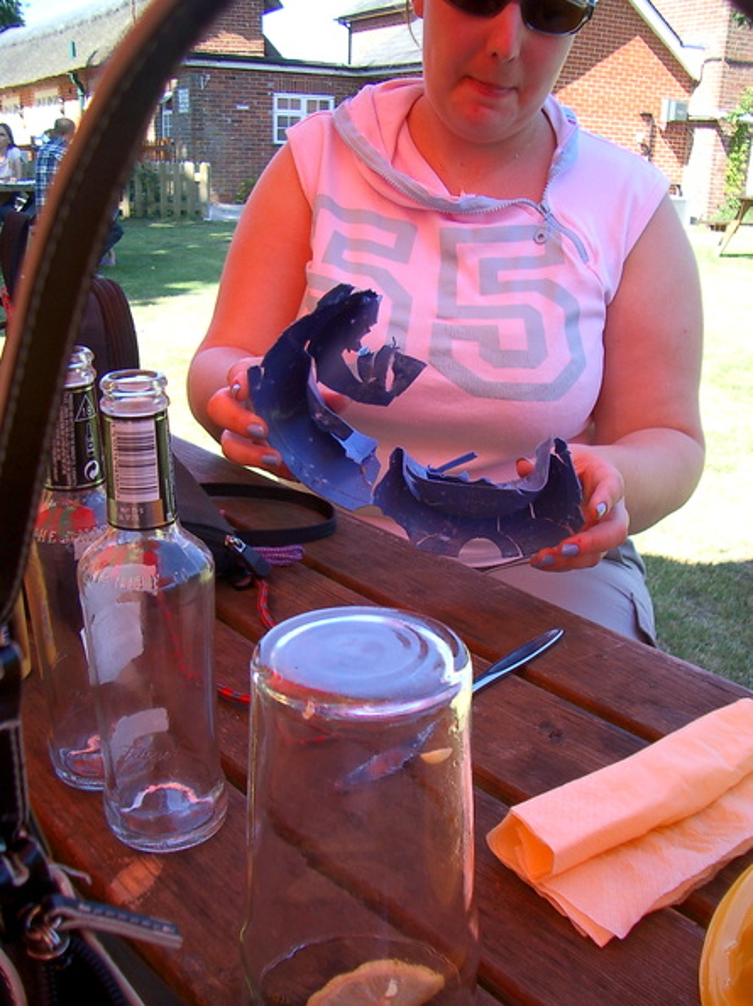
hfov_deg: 40.7
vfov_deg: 52.6
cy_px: 503
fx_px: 1016
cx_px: 376
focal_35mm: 35
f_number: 2.6
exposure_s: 1/200
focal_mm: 5.8
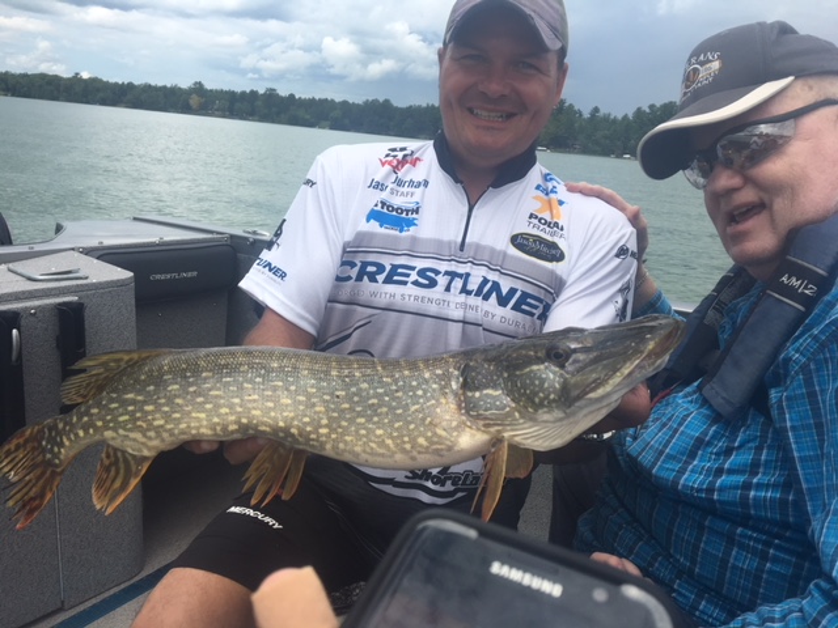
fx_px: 702
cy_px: 314
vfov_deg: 48.2
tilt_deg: -15.3
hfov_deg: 61.7
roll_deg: -6.4
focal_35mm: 29
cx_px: 419
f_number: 2.2
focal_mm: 4.15
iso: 25
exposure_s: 1/1508
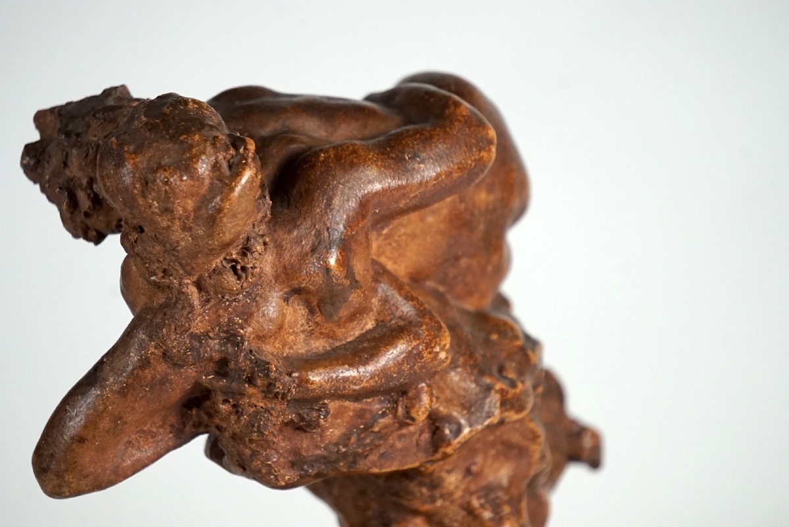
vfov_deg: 4.4
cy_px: 264
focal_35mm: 315
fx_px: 6909
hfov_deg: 6.5
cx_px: 394
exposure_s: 1/320
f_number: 6.3
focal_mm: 210
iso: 1250
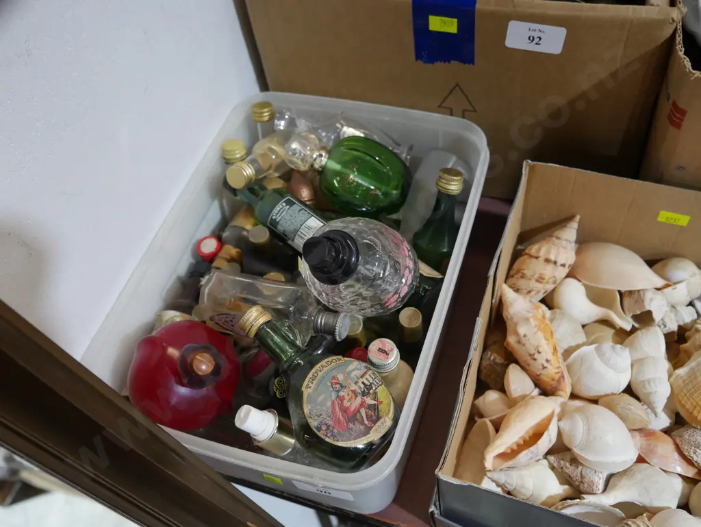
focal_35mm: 32
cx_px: 350
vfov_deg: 44.2
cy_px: 264
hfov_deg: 56.8
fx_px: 648
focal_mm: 16
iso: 1000
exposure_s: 1/60
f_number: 3.6
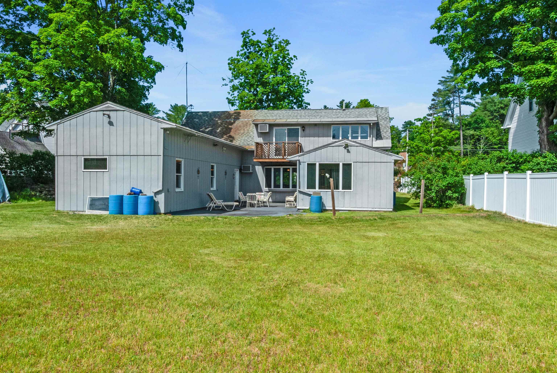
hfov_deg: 53.1
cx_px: 278
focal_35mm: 36
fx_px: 558
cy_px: 186
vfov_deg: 37.0
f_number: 20
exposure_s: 1/125
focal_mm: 24
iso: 200
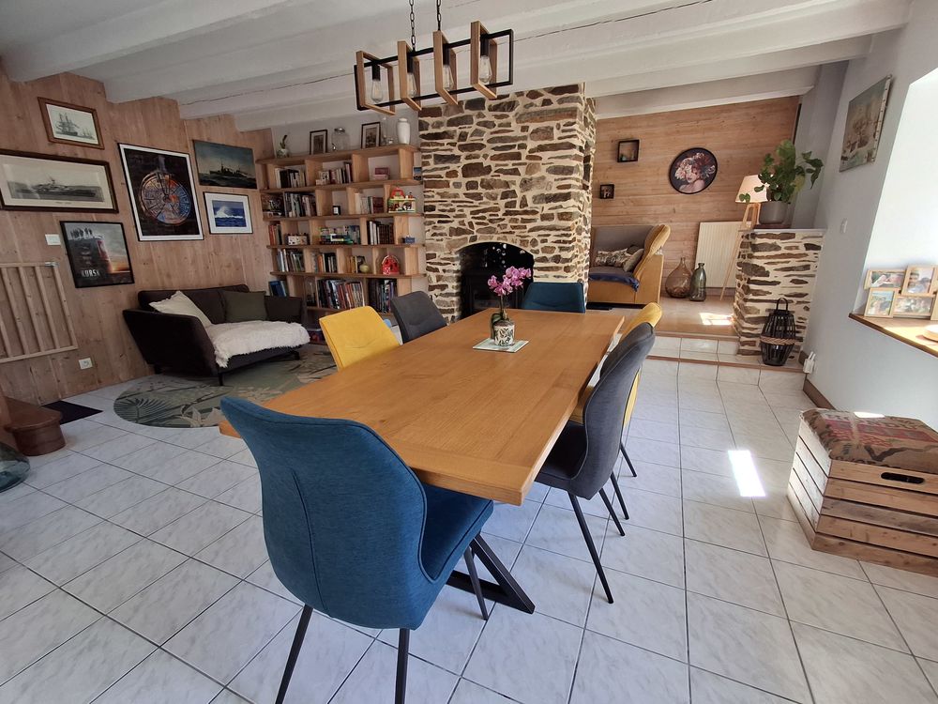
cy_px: 352
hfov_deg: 94.5
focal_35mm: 16
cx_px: 469
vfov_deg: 78.1
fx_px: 434
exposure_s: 1/100
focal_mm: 1.64
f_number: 2.2
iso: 50
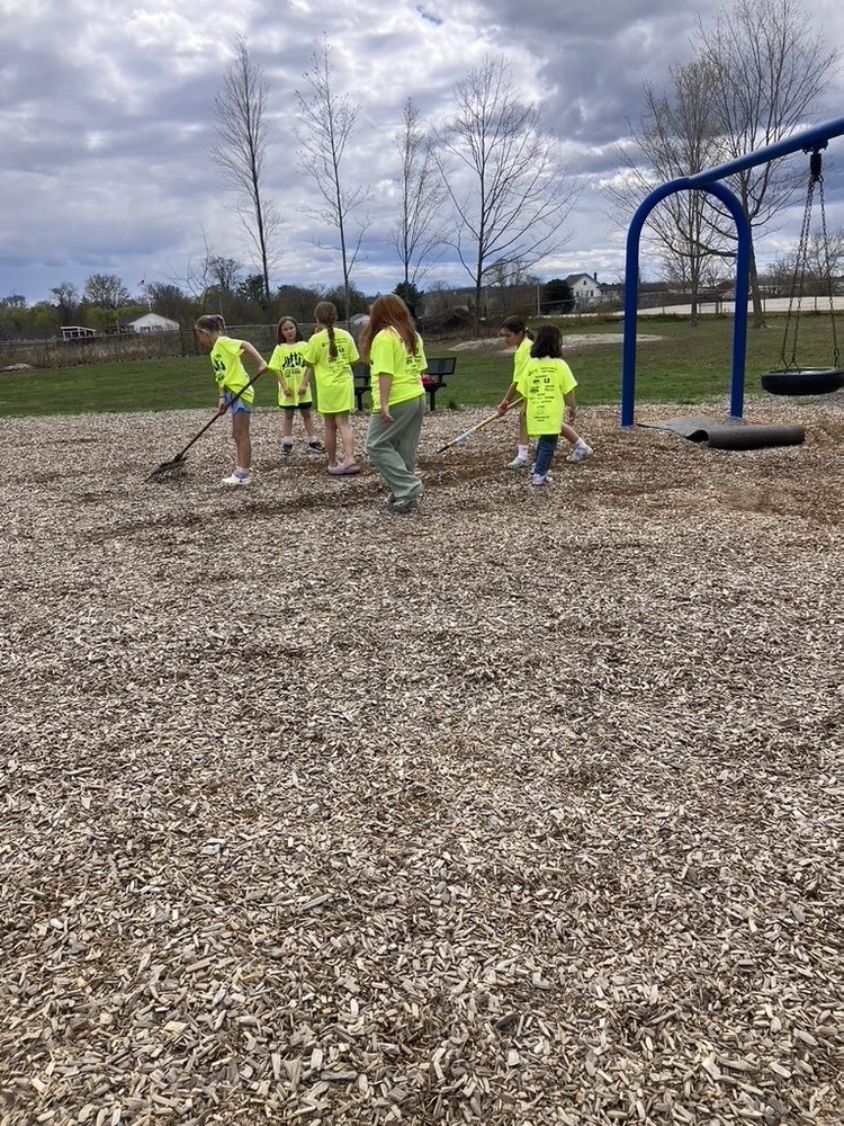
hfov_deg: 49.7
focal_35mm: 28
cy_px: 563
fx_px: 910
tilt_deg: -14.3
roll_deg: +2.8
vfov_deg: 63.4
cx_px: 422
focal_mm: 3.99
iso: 32
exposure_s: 1/1245
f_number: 1.8
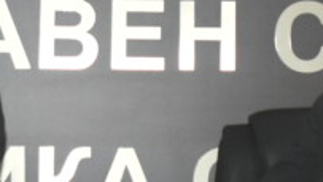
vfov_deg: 4.8
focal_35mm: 251
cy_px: 144
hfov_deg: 8.6
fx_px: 2150
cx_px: 242
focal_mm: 27
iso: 1100
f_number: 4
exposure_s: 1/125
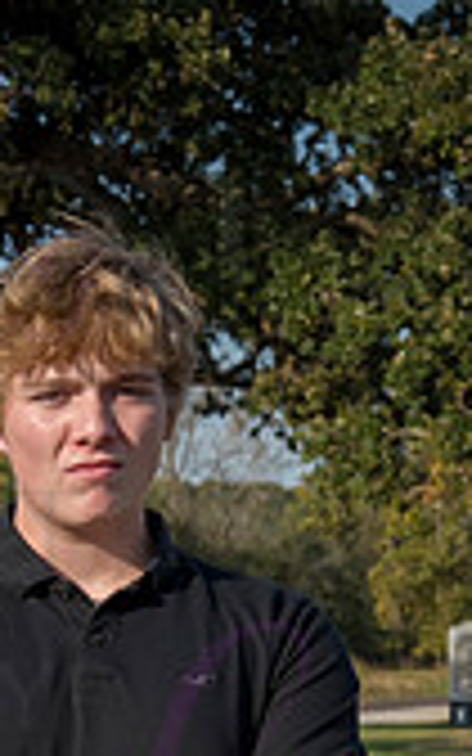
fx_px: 3478
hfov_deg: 7.7
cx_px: 45
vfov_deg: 12.3
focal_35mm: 169
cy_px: 688
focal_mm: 62
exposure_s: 1/800
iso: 400
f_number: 9
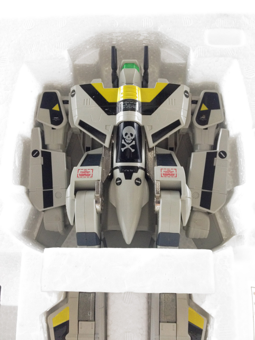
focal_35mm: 35
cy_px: 170
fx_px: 344
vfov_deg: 52.6
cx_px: 128
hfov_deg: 40.7
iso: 250
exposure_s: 1/20
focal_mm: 4.28
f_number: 2.4
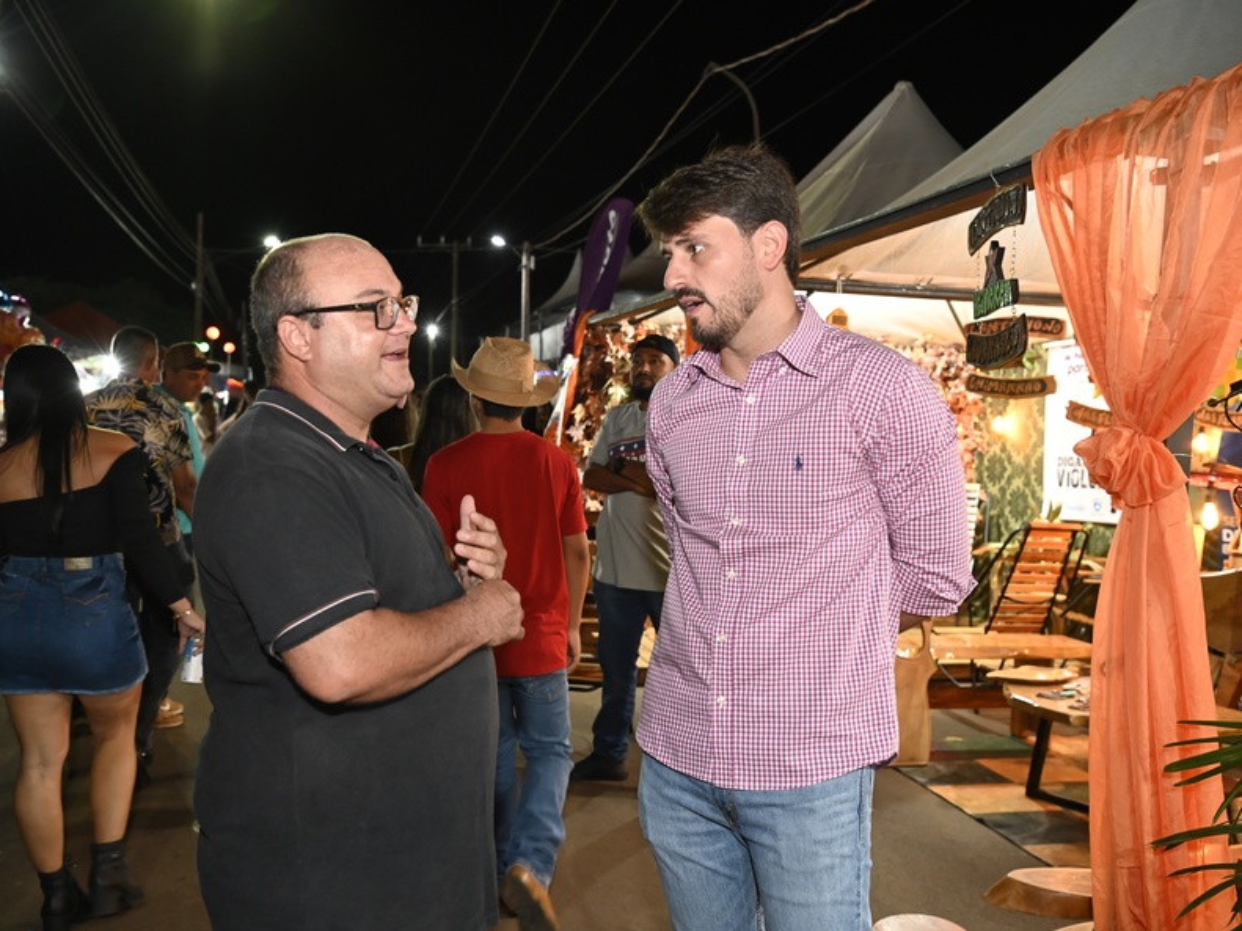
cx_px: 603
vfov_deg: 40.7
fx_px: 1256
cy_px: 462
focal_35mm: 35
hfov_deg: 52.6
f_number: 4
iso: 4000
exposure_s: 1/60
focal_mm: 32
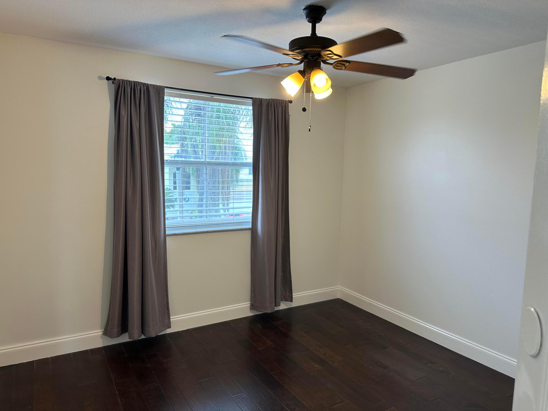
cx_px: 274
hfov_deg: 71.6
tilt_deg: -5.3
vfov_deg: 56.8
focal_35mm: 24
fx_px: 380
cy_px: 206
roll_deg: -1.3
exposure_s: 1/120
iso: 125
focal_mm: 6.86
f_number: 1.78
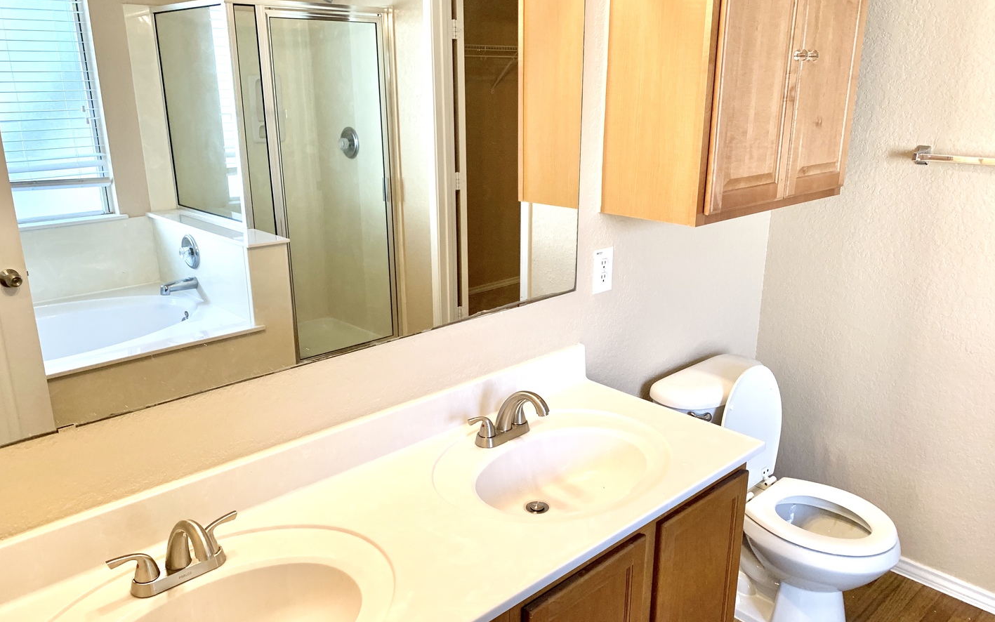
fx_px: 759
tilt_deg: -18.4
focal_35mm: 28
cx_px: 505
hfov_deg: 66.5
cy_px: 327
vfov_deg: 44.5
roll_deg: +0.1
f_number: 1.8
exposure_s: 1/60
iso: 100
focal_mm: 4.25
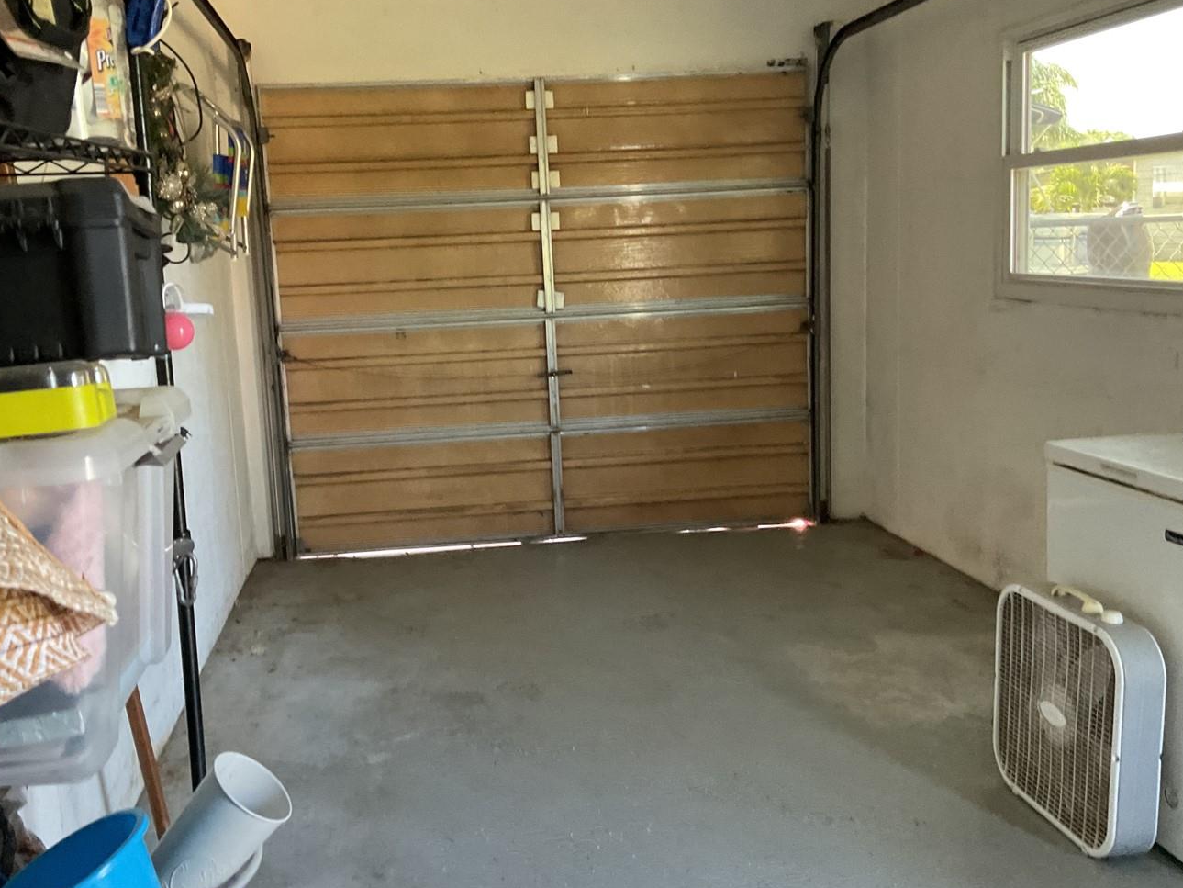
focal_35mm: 36
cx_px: 536
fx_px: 1230
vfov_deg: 39.7
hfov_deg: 51.3
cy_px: 434
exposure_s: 1/60
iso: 160
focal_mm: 3
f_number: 1.8
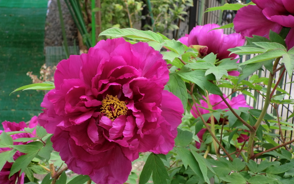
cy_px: 92
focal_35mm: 78
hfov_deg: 26.5
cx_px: 146
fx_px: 625
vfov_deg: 16.7
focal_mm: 13.16
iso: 50
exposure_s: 1/125
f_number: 4.3
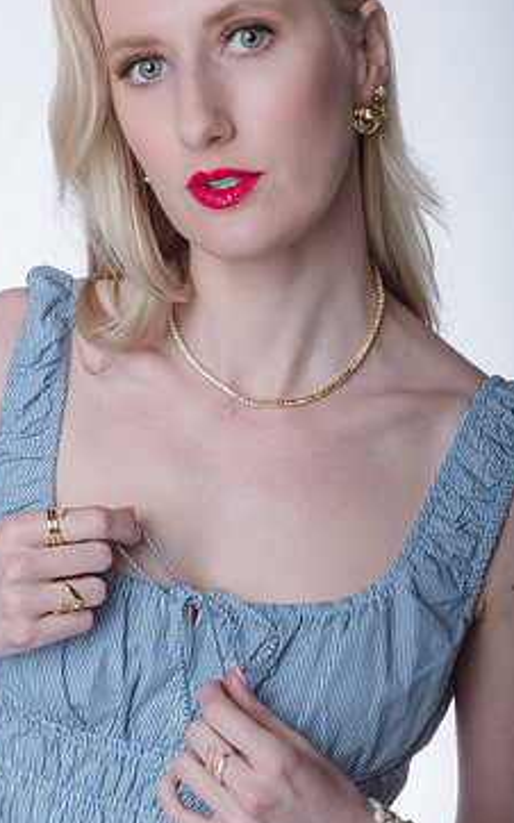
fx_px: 2983
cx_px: 198
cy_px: 341
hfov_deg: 9.8
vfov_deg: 15.7
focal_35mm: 133
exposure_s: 1/250
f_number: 36
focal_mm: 105
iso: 400
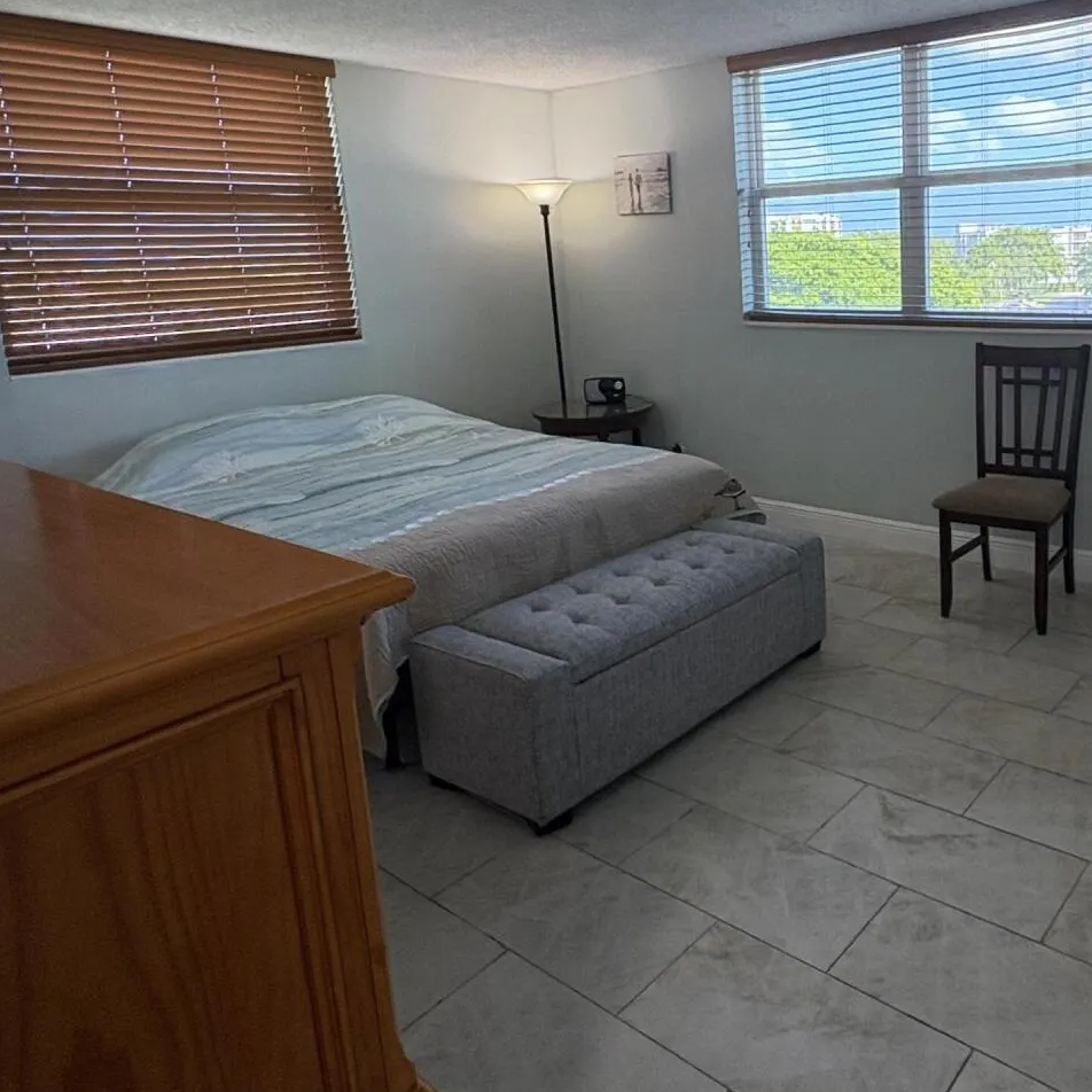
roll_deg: +2.2
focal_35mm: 26
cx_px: 822
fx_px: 928
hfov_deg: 57.7
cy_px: 416
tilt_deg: -10.3
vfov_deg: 60.2
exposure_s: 1/120
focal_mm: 2.22
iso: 125
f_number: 2.2
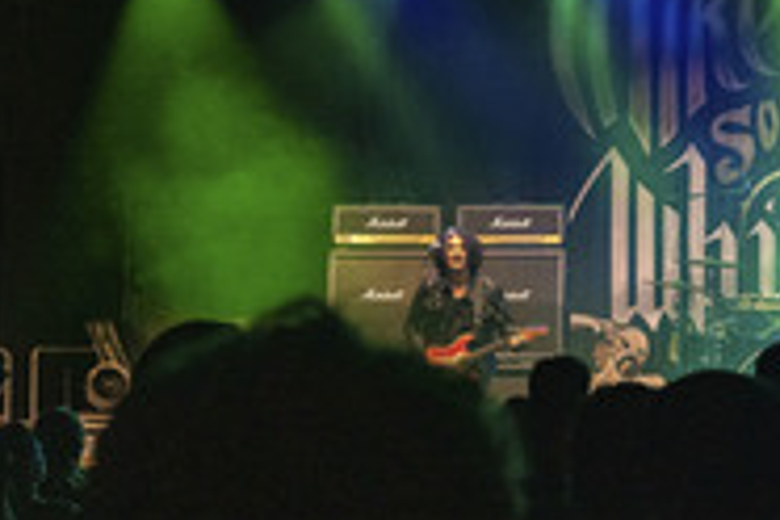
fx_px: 2361
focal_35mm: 109
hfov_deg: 18.0
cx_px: 895
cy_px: 197
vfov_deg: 12.6
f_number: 5.6
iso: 3200
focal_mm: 45
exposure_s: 1/320
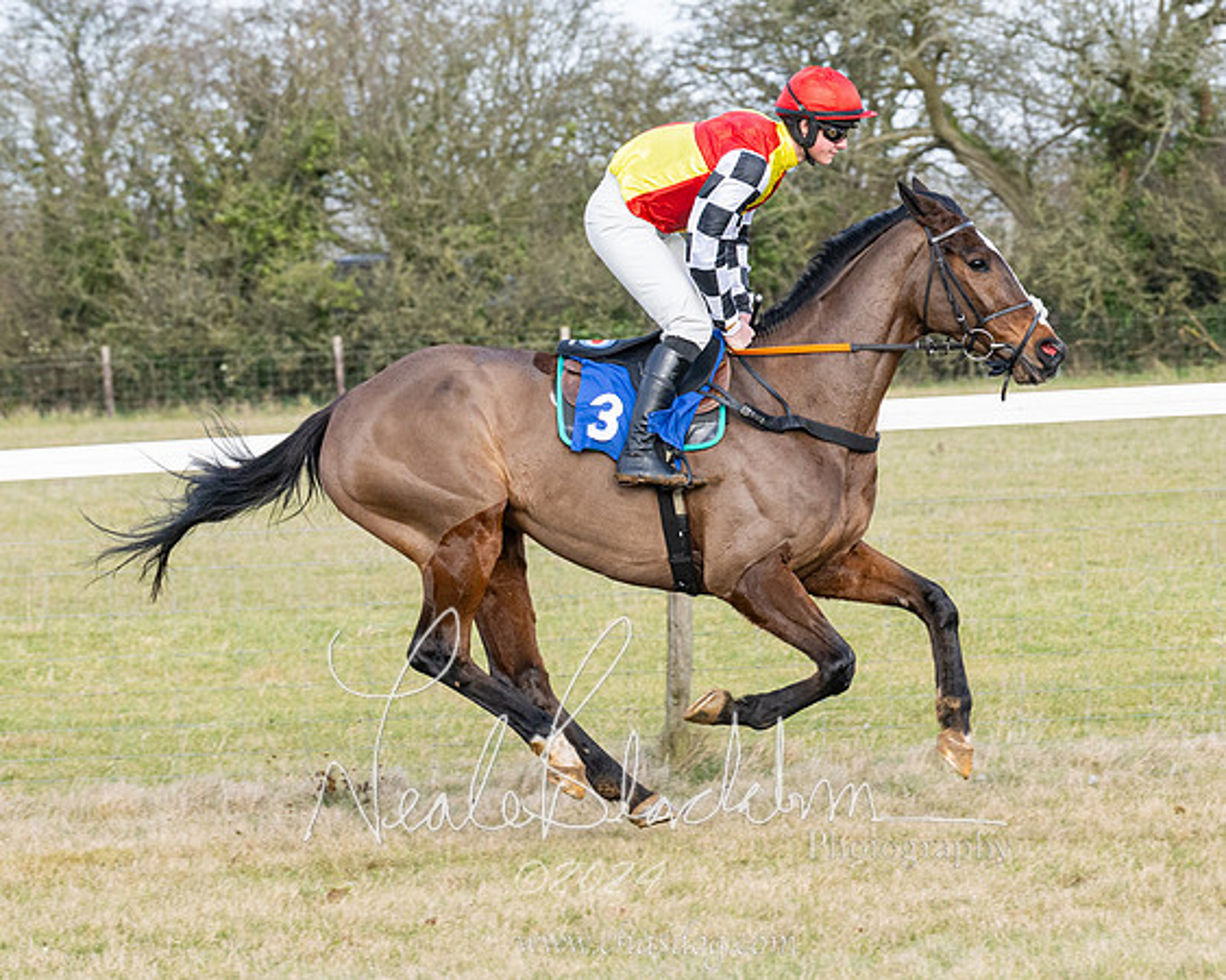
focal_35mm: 223
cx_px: 750
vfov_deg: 6.9
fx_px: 8074
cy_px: 579
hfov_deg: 8.7
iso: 400
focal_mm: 103
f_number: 5
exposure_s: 1/800
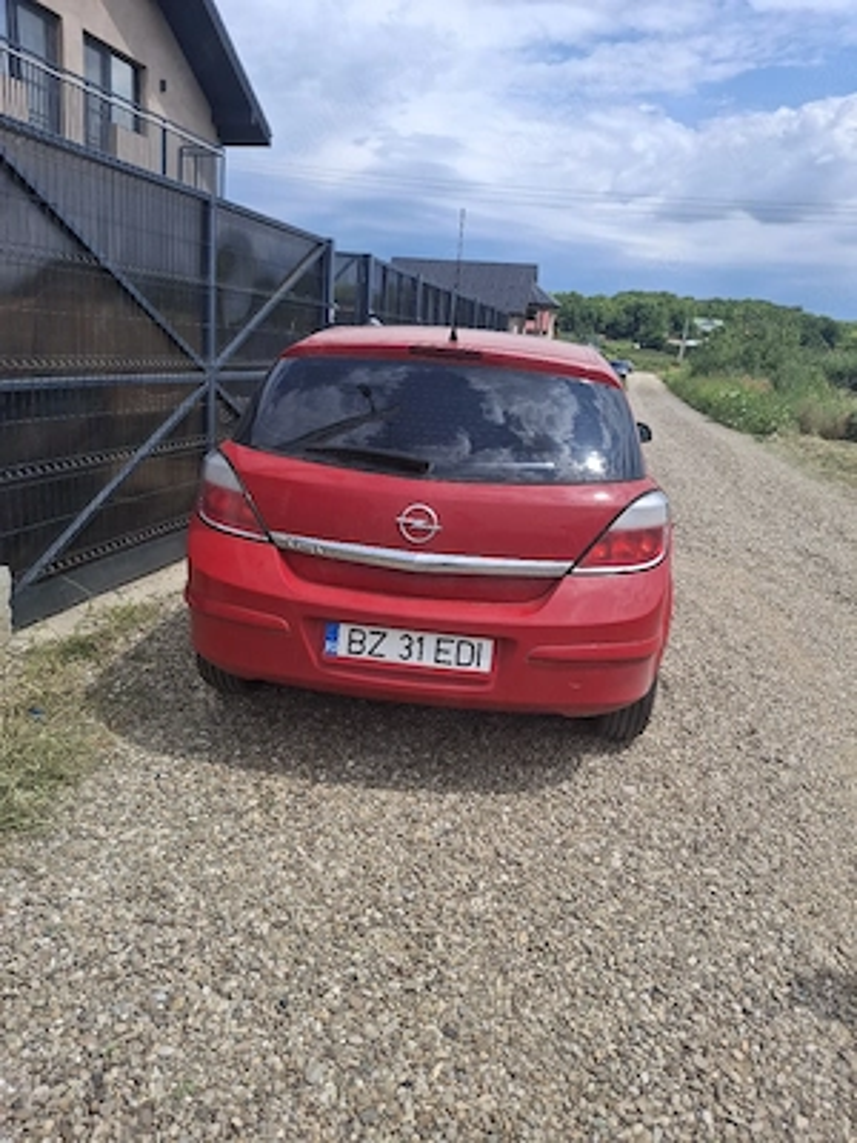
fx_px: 825
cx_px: 428
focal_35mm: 25
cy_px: 572
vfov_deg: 69.4
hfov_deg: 54.9
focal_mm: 4.69
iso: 32
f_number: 1.8
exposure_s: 1/2500
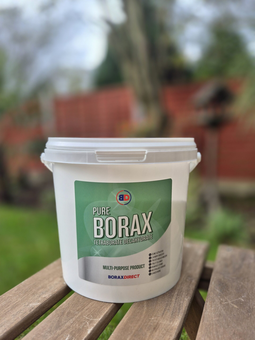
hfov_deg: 58.9
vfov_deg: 73.9
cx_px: 128
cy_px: 170
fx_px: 226
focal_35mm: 23
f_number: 1.8
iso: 25
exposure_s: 1/208
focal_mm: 5.4
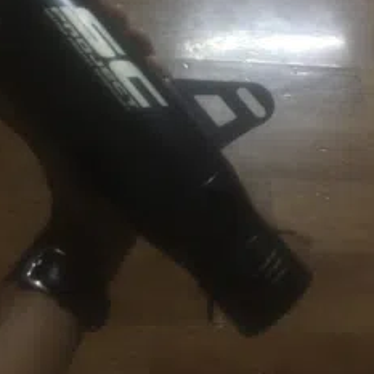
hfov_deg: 38.3
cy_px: 95
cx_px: 159
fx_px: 538
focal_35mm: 44
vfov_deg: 37.4
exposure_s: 1/17
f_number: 2.2
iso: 400
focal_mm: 4.15
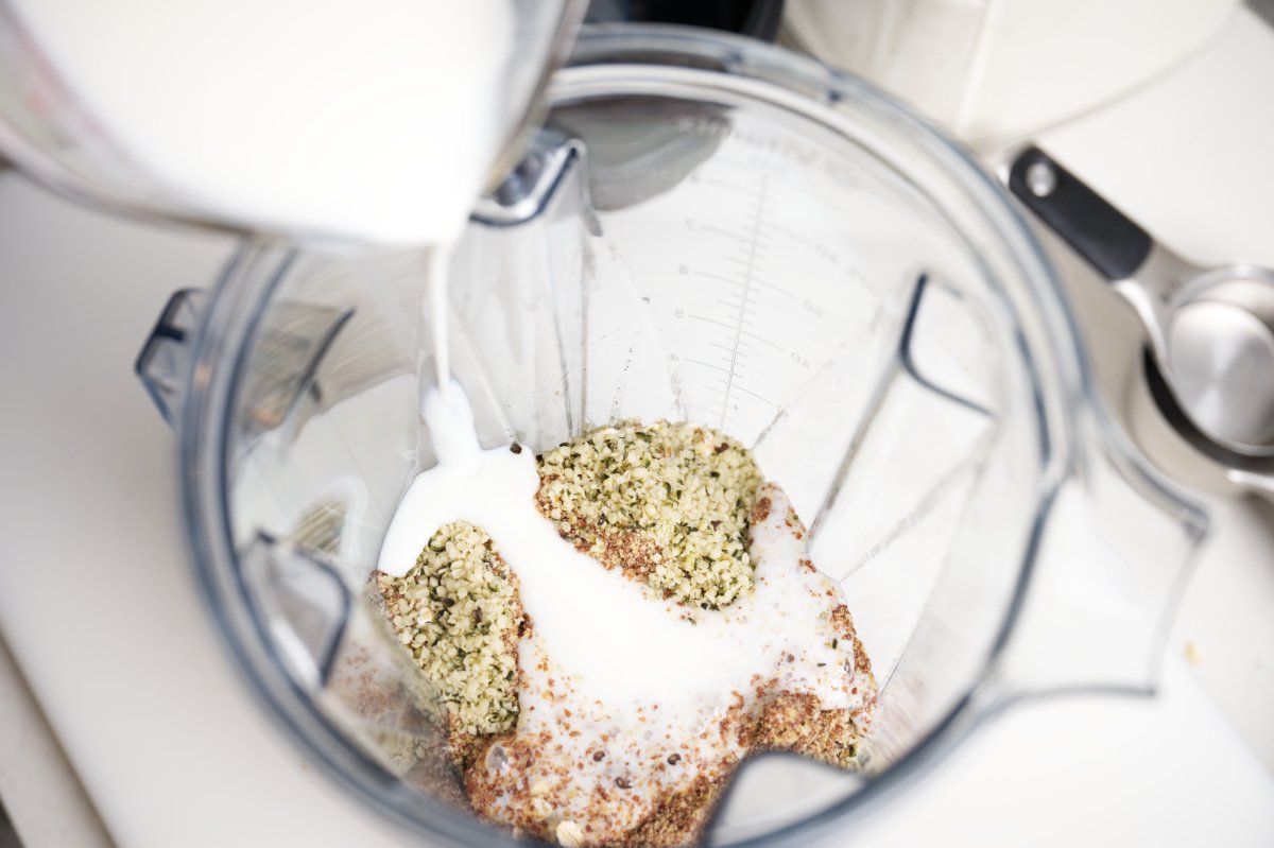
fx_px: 1875
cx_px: 637
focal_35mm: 53
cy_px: 424
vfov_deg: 25.5
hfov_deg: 37.5
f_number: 5
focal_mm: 53
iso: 1000
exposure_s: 1/1250
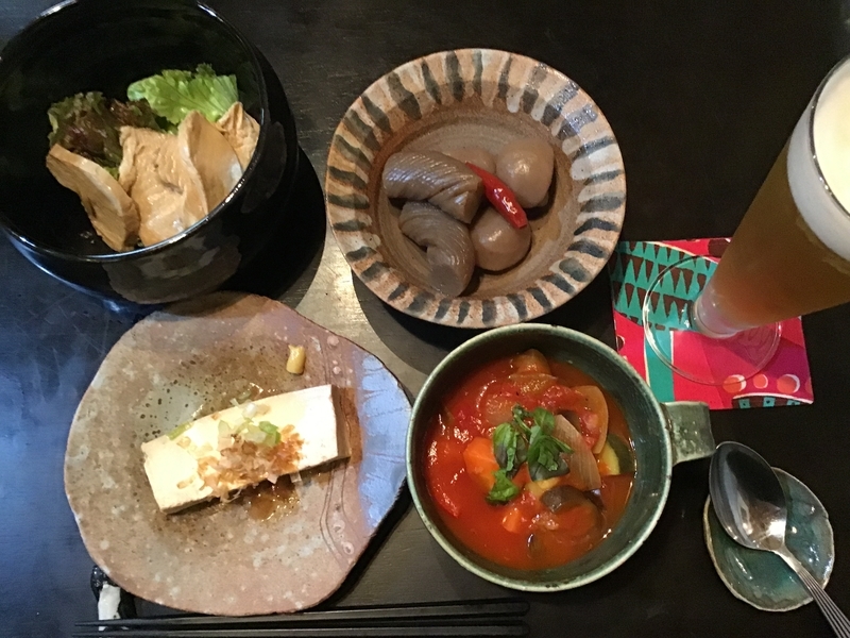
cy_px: 319
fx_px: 761
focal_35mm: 31
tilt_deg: -75.8
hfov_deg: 58.4
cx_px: 425
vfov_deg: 45.4
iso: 400
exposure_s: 1/15
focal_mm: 3.3
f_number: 2.4
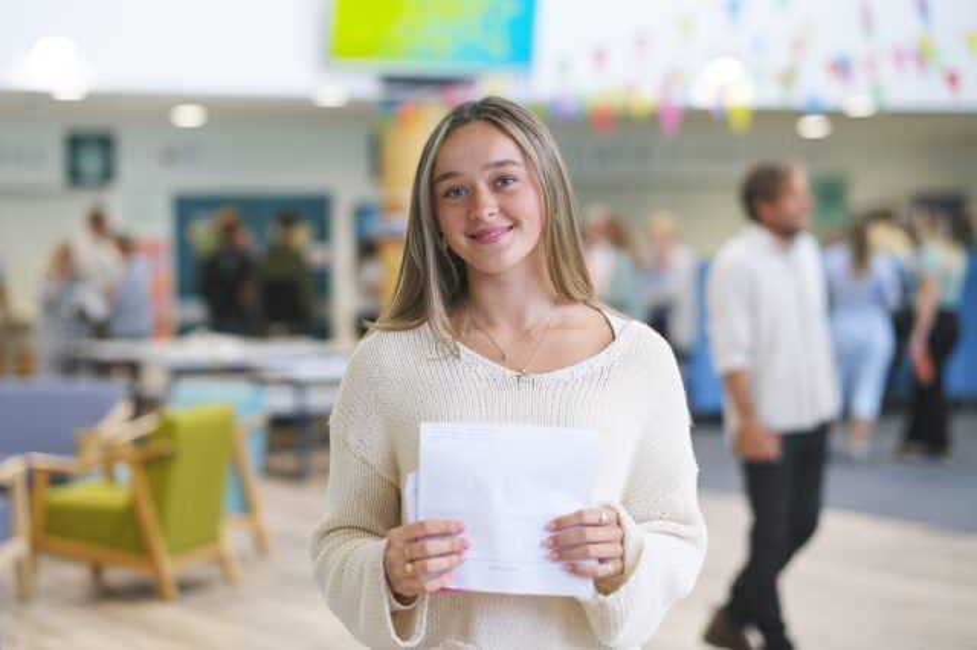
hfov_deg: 24.2
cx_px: 488
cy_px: 325
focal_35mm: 84
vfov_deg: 16.2
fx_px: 2278
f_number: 1.8
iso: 320
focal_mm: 56
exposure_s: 1/320
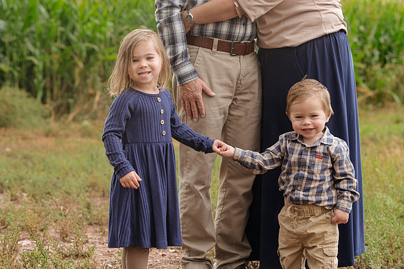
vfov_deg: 13.4
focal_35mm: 102
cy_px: 134
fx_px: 1145
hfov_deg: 20.0
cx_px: 202
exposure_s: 1/125
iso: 200
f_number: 5.6
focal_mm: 102
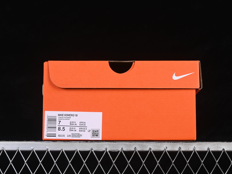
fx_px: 550
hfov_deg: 23.8
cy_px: 87
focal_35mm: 82
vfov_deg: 18.0
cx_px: 124
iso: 160
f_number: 8
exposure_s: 1/80
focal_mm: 50
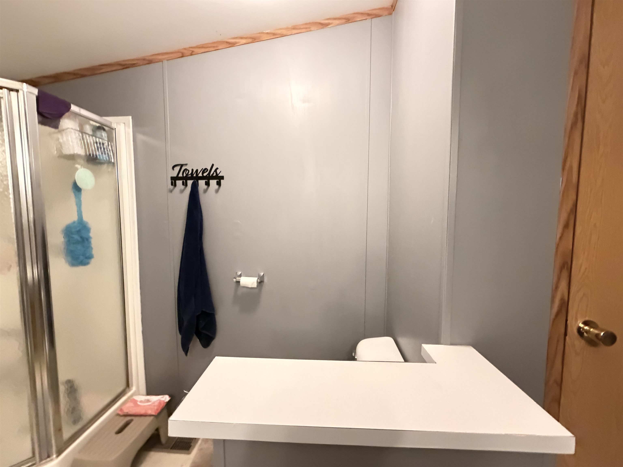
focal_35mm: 14
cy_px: 234
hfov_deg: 102.1
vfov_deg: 85.7
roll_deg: +0.1
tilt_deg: -4.8
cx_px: 312
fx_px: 252
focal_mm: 2.22
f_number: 2.2
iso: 1250
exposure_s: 1/40
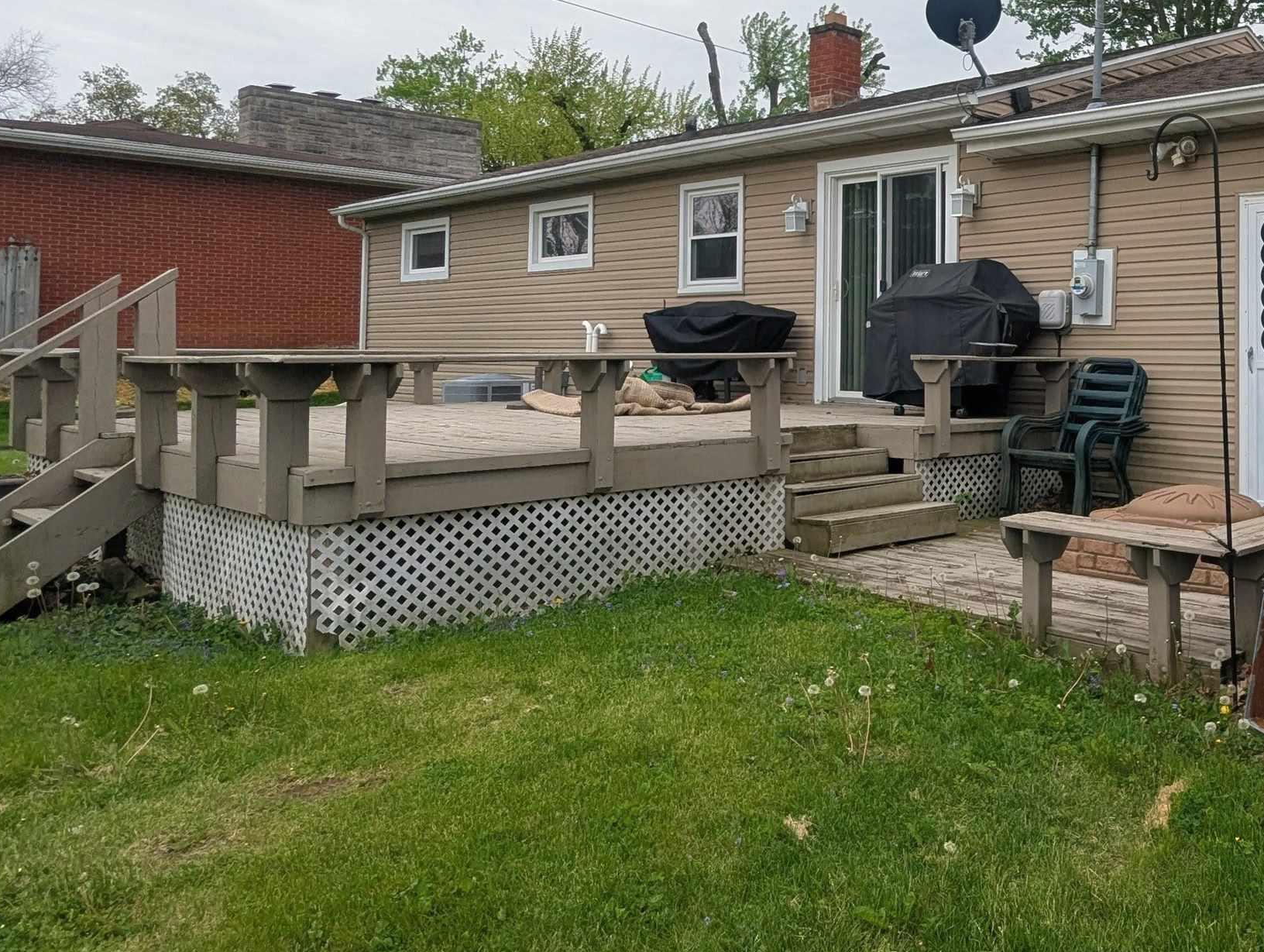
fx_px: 1097
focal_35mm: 30
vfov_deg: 46.2
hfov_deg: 54.1
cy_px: 321
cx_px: 1079
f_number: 2.2
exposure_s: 1/557
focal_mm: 2.35
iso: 50
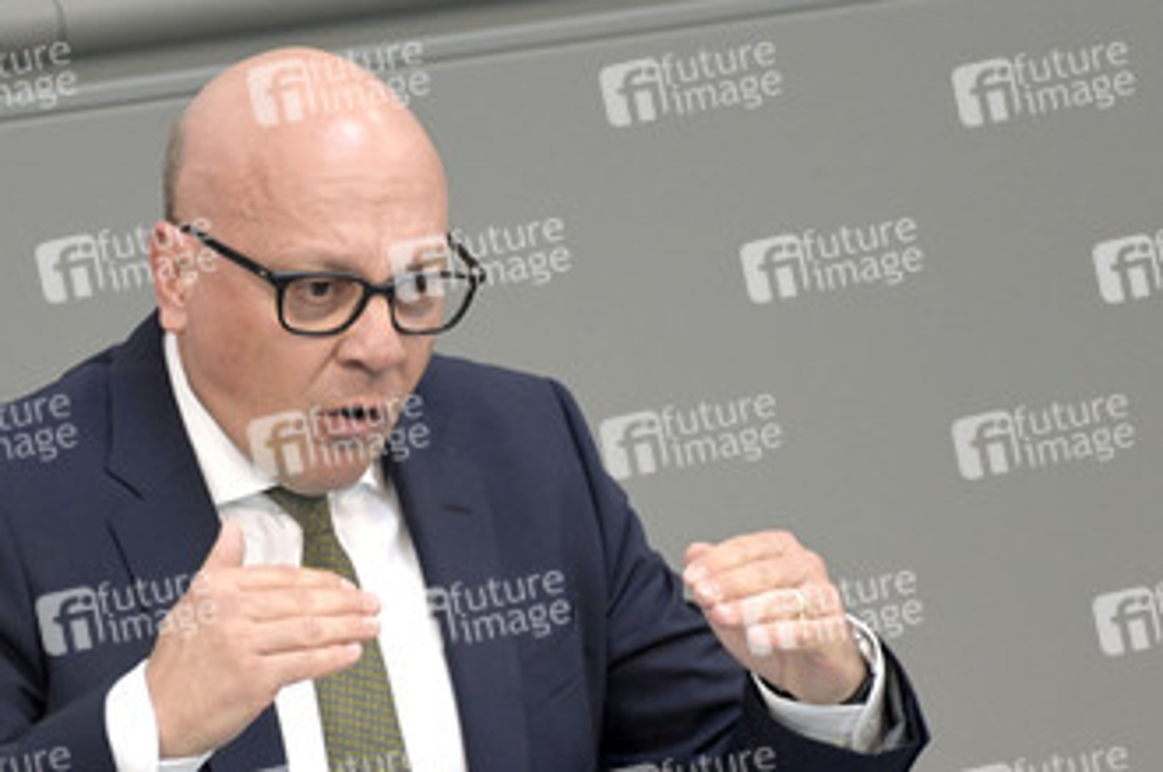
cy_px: 525
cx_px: 386
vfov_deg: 2.0
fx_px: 22064
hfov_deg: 3.0
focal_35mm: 684
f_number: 5.6
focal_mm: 500
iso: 8000
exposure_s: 1/400
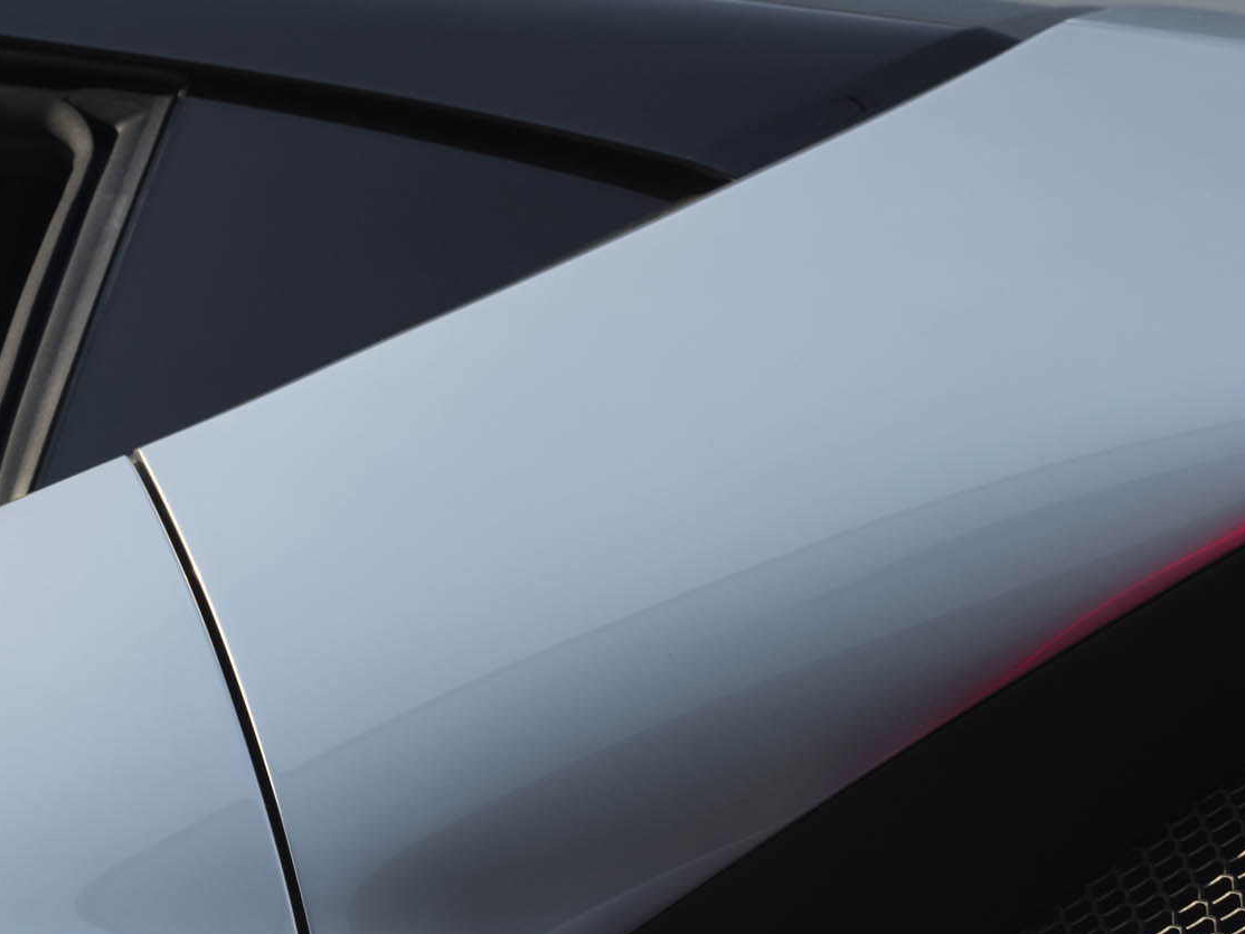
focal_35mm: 132
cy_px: 412
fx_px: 4748
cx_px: 1483
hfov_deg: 14.5
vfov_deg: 11.2
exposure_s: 1/250
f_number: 9
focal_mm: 64
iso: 640
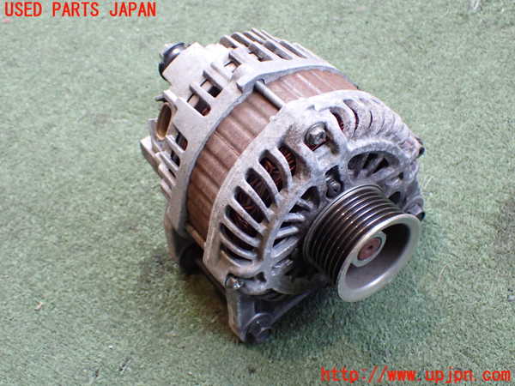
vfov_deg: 30.9
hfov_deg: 40.4
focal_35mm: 47
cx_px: 258
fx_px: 699
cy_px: 193
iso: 800
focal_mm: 8.4
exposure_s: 1/160
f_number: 3.1
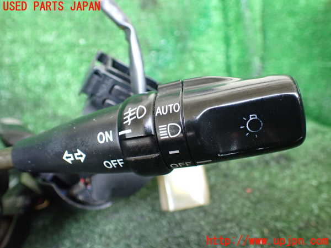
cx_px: 166
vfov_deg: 46.8
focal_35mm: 30
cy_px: 124
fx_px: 287
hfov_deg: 60.0
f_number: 2.3
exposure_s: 1/80
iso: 800
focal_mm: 5.4
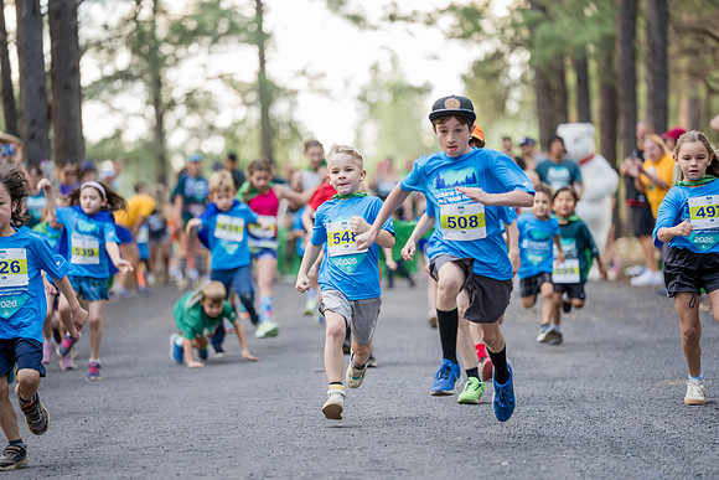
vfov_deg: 8.4
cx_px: 360
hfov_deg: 12.5
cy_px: 240
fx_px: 3284
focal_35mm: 164
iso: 1000
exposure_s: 1/640
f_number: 2.8
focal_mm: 164.4
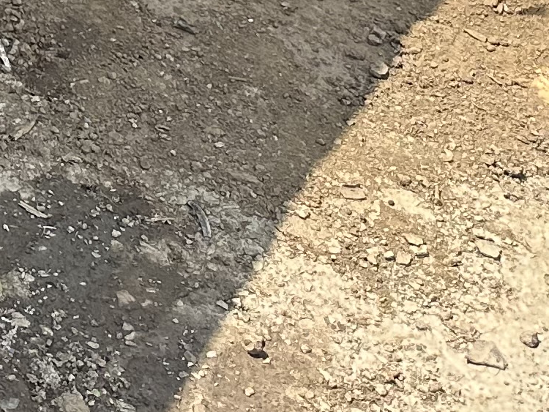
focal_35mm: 129
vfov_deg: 9.8
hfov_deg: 12.6
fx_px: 2047
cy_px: -640
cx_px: -672
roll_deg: -0.9
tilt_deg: -17.3
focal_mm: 6.86
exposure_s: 1/1144
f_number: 1.78
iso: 80
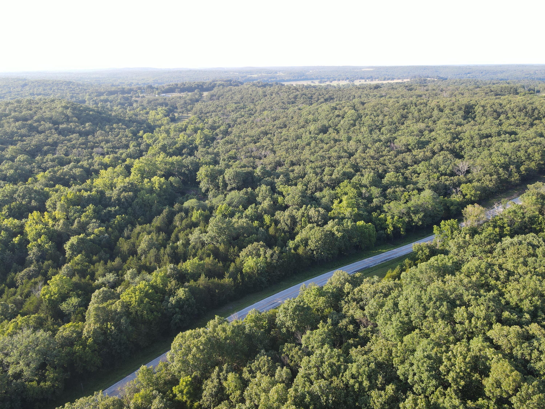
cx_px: 272
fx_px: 378
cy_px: 204
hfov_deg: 71.6
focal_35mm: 24
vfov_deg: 56.8
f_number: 2.8
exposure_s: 1/100
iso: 100
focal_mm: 4.5
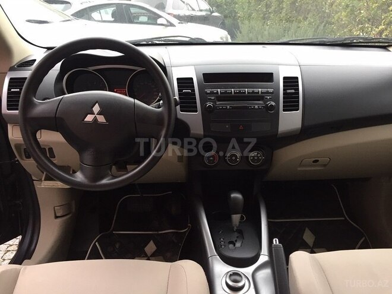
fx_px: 328
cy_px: 147
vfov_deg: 48.2
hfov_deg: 61.7
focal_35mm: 29
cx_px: 196
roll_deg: -0.2
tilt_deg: -22.0
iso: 50
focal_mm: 4.15
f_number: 2.2
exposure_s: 1/33
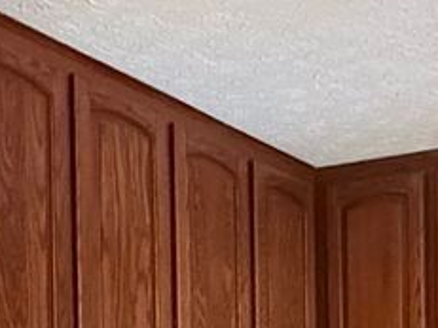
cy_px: 520
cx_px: 394
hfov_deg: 21.1
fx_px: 1151
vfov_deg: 14.8
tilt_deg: -1.1
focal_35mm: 91
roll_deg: +0.5
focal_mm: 2.22
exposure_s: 1/60
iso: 800
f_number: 2.2
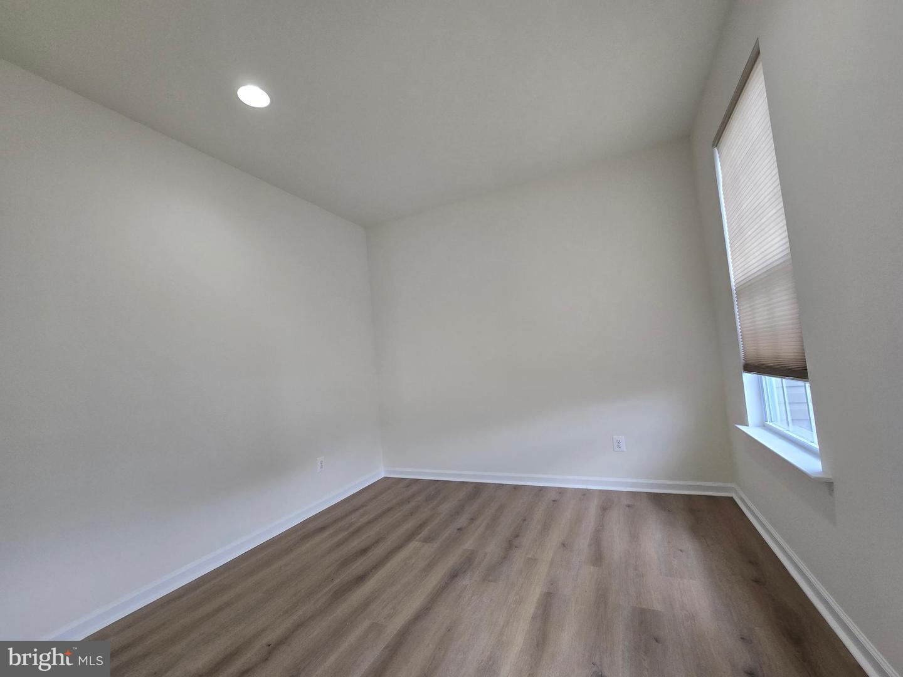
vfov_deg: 89.9
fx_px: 339
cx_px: 452
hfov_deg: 106.2
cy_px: 338
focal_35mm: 13
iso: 100
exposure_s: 1/60
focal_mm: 2.2
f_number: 2.2
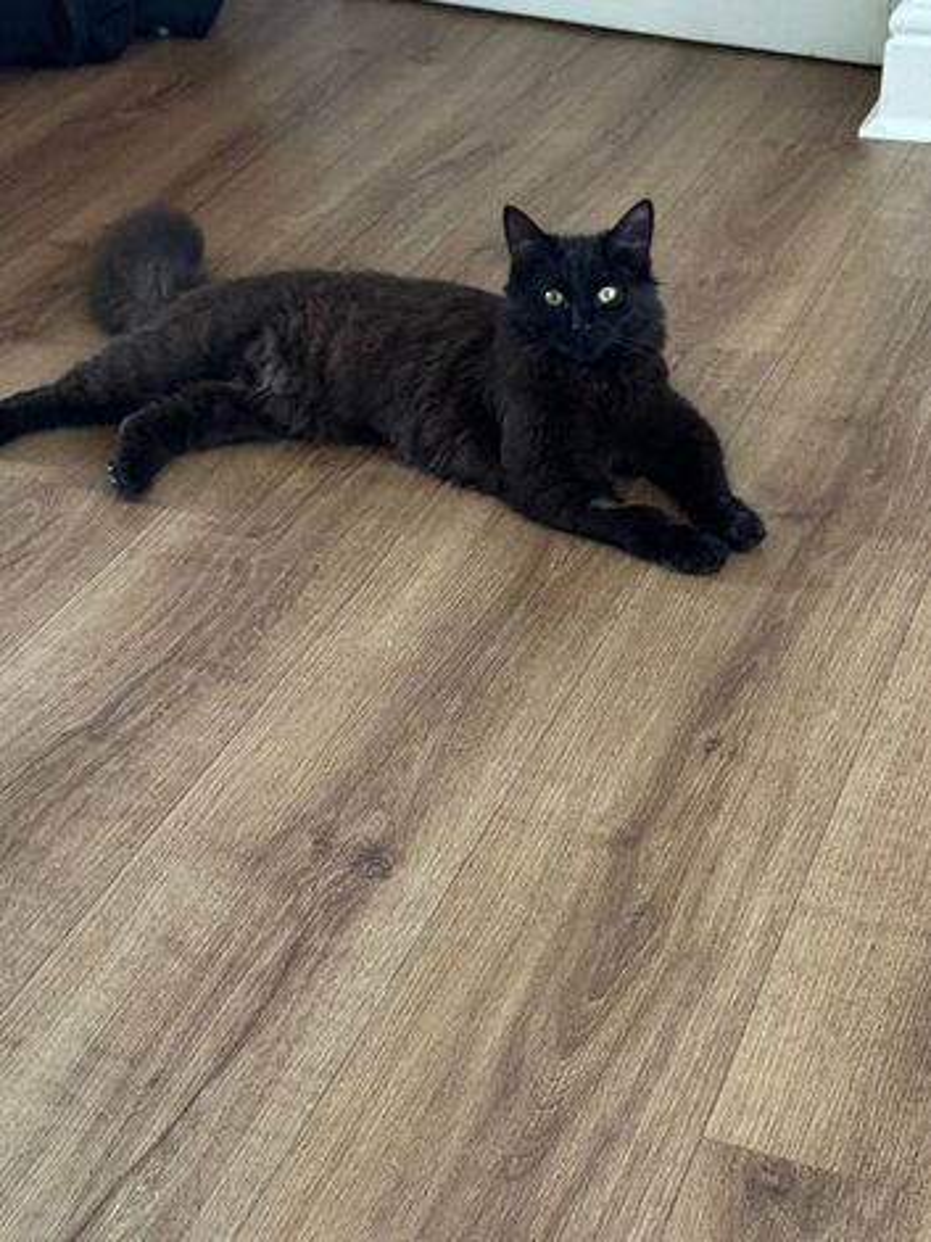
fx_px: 1722
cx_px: 466
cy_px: 621
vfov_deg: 39.7
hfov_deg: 30.3
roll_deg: +1.0
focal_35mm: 48
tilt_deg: -32.0
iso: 400
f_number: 1.78
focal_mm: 6.76
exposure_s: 1/33
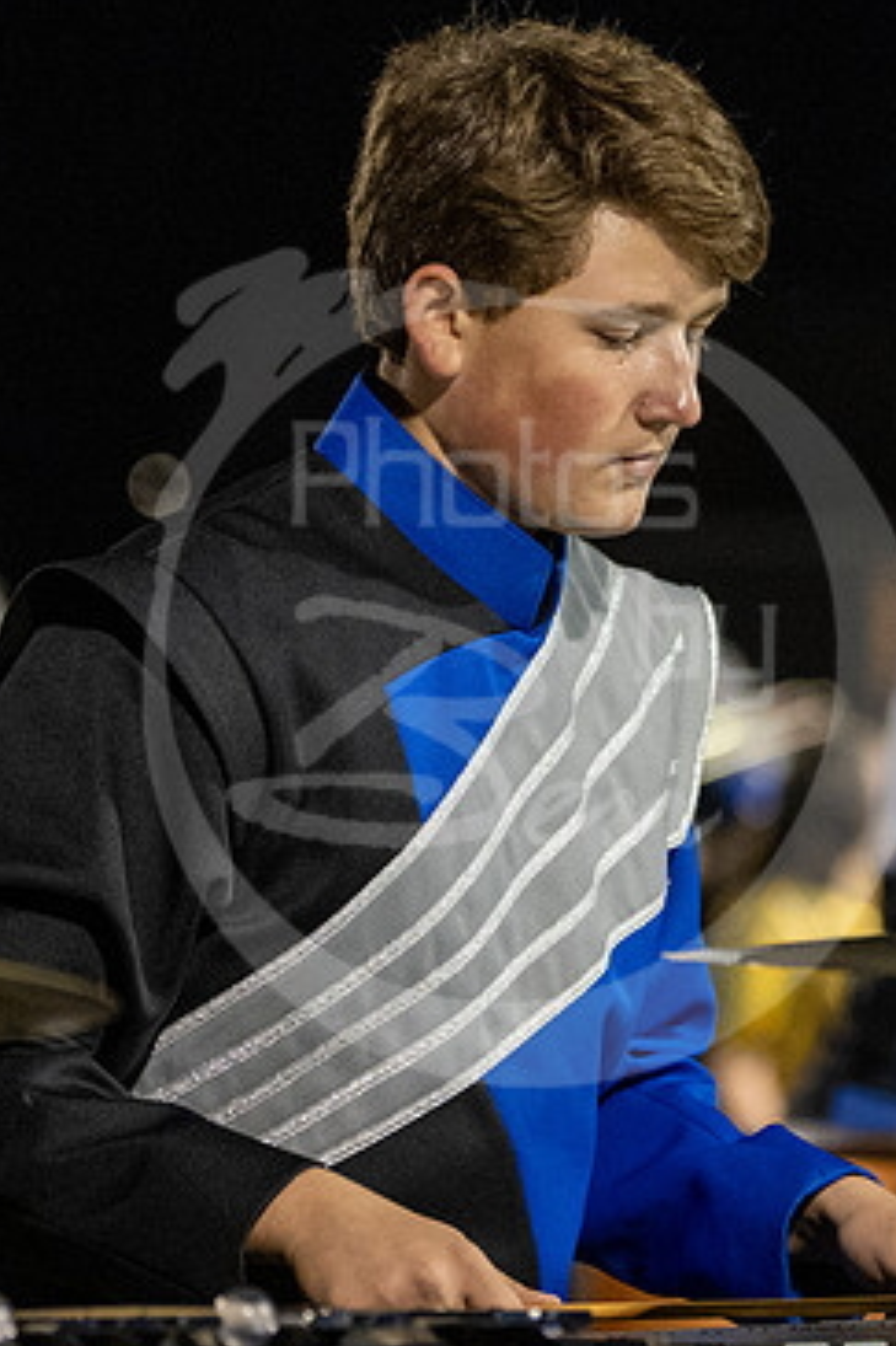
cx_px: 751
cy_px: 505
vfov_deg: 5.7
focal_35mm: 360
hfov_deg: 3.8
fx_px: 13452
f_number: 2.8
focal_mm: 110
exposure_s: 1/500
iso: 4000
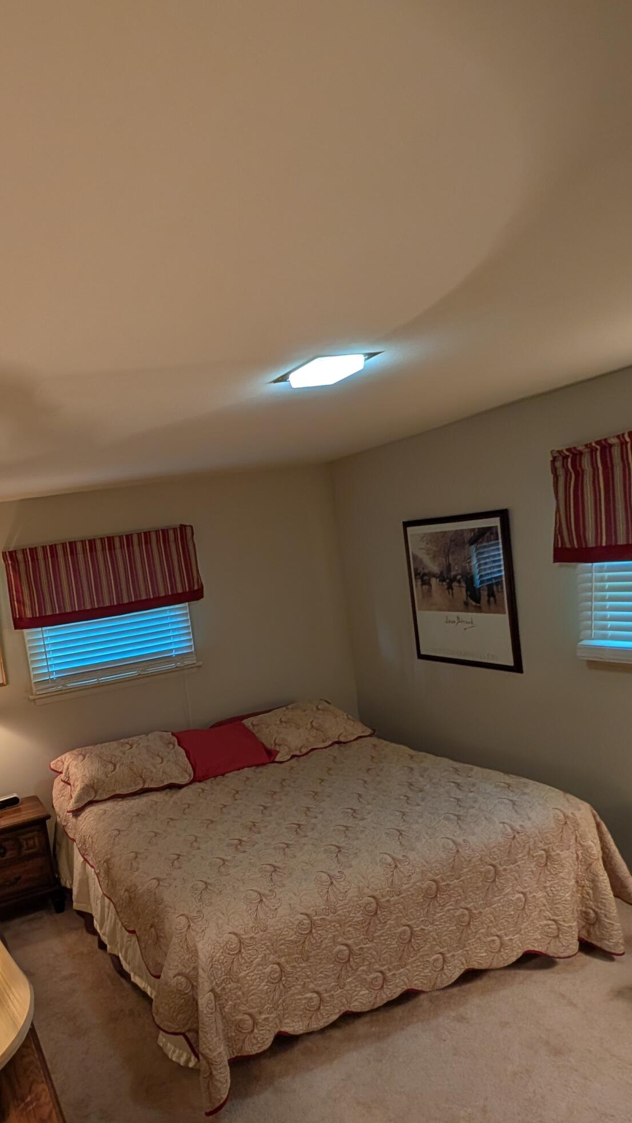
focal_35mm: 20
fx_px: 596
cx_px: 85
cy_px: 631
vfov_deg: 86.2
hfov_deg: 50.7
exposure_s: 1/120
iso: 115
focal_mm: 2.02
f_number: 1.7
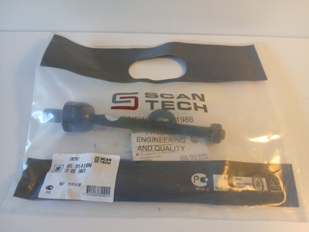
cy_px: 116
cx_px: 154
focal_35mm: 26
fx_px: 232
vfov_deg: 53.1
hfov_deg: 67.3
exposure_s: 1/50
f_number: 1.8
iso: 100
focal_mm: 3.98
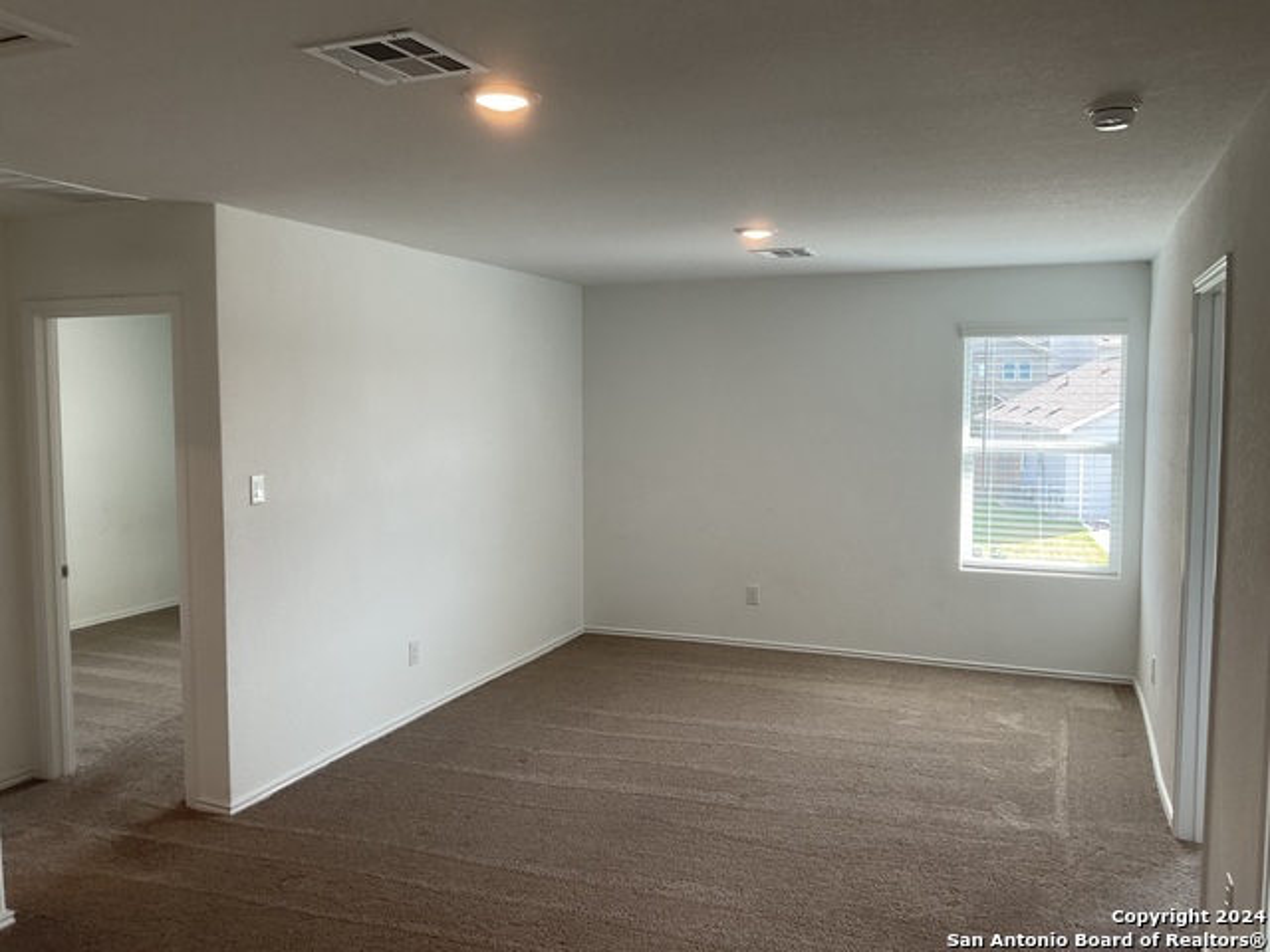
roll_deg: -0.6
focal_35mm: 29
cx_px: 635
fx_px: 1064
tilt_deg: -5.0
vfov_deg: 48.2
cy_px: 476
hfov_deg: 61.7
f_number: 1.8
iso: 40
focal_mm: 3
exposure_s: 1/120
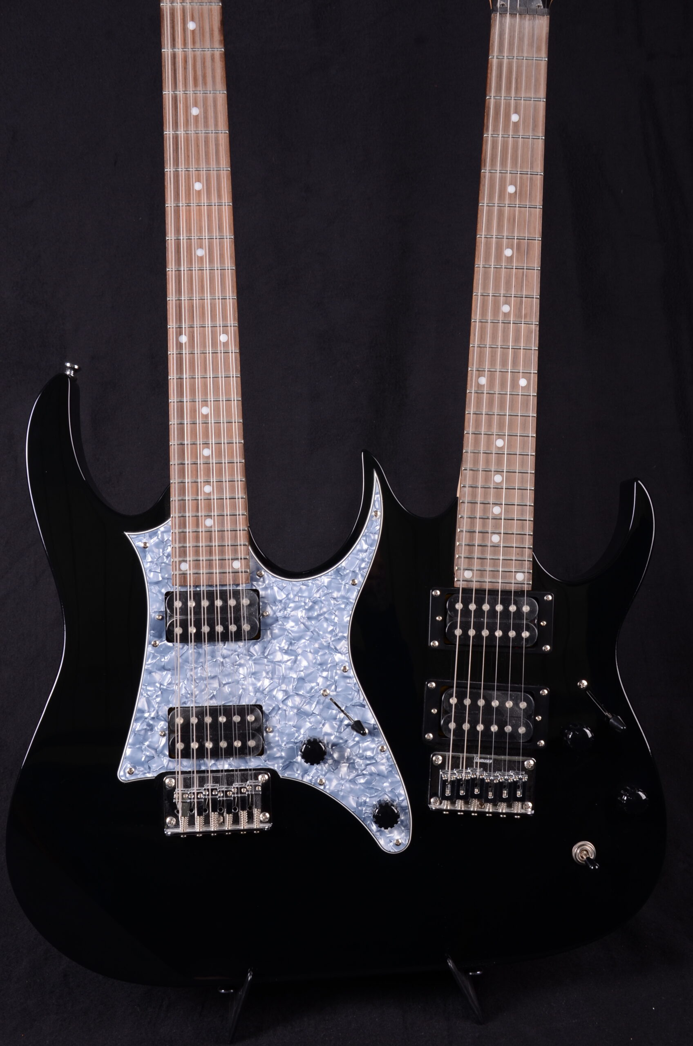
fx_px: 1392
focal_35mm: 48
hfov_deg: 28.0
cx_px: 346
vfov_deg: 41.2
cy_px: 523
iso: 200
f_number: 11
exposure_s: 1/200
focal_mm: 32
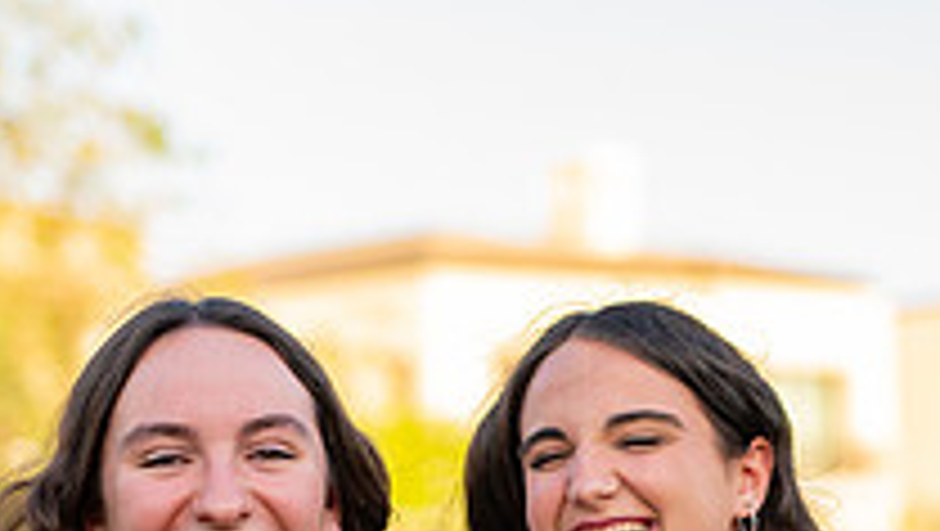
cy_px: 828
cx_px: 711
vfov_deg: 8.2
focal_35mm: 145
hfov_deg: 14.7
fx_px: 3617
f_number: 2
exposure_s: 1/640
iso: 100
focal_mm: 50
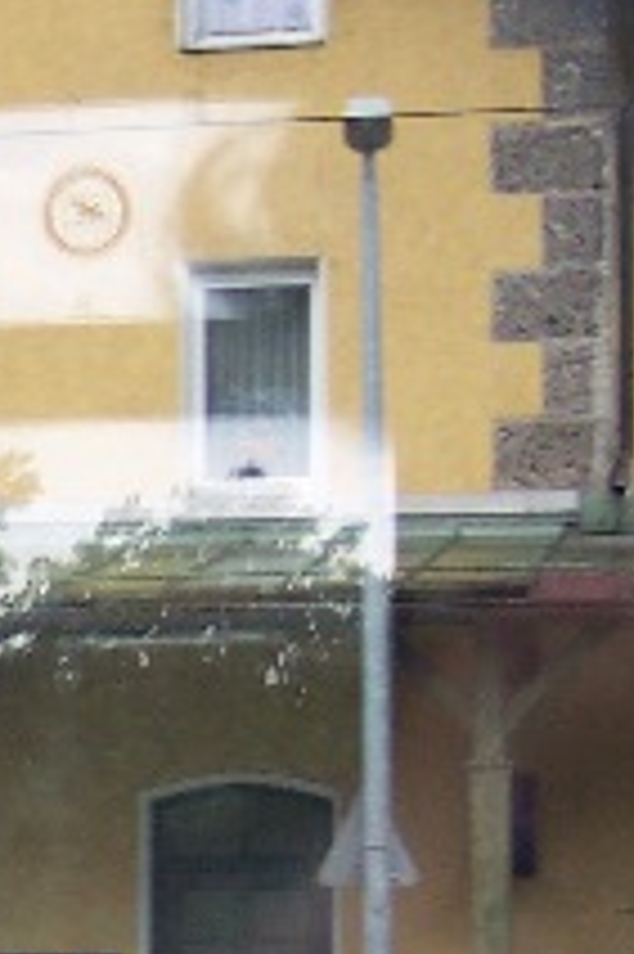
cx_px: -495
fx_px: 3942
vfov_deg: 13.6
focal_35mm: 149
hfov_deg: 8.8
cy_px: 927
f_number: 2.8
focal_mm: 8
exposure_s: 1/250
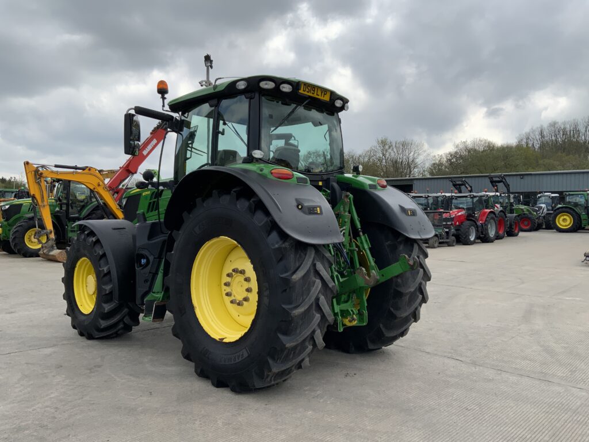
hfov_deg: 61.7
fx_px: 493
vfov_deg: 48.2
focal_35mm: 29
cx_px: 294
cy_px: 221
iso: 16
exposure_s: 1/1342
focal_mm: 3
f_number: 1.8
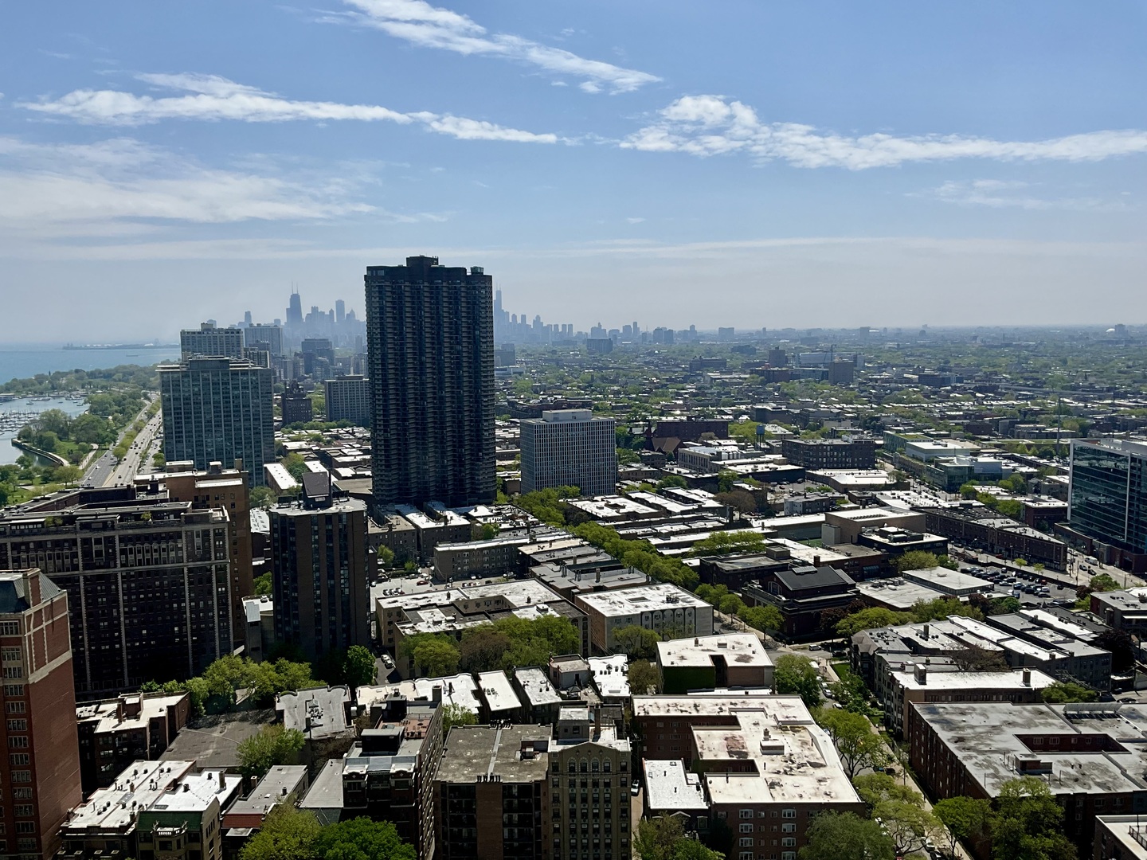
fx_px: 961
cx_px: 574
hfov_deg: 61.7
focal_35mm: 29
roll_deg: +0.8
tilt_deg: -6.5
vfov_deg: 48.2
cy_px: 430
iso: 25
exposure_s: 1/3788
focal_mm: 3
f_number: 1.8
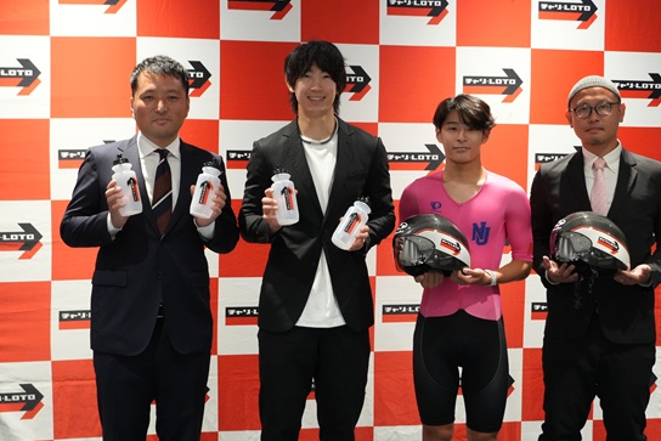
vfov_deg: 21.1
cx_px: 354
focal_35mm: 65
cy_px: 209
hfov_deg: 31.1
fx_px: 1185
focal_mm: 39
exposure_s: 1/60
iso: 3200
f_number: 5
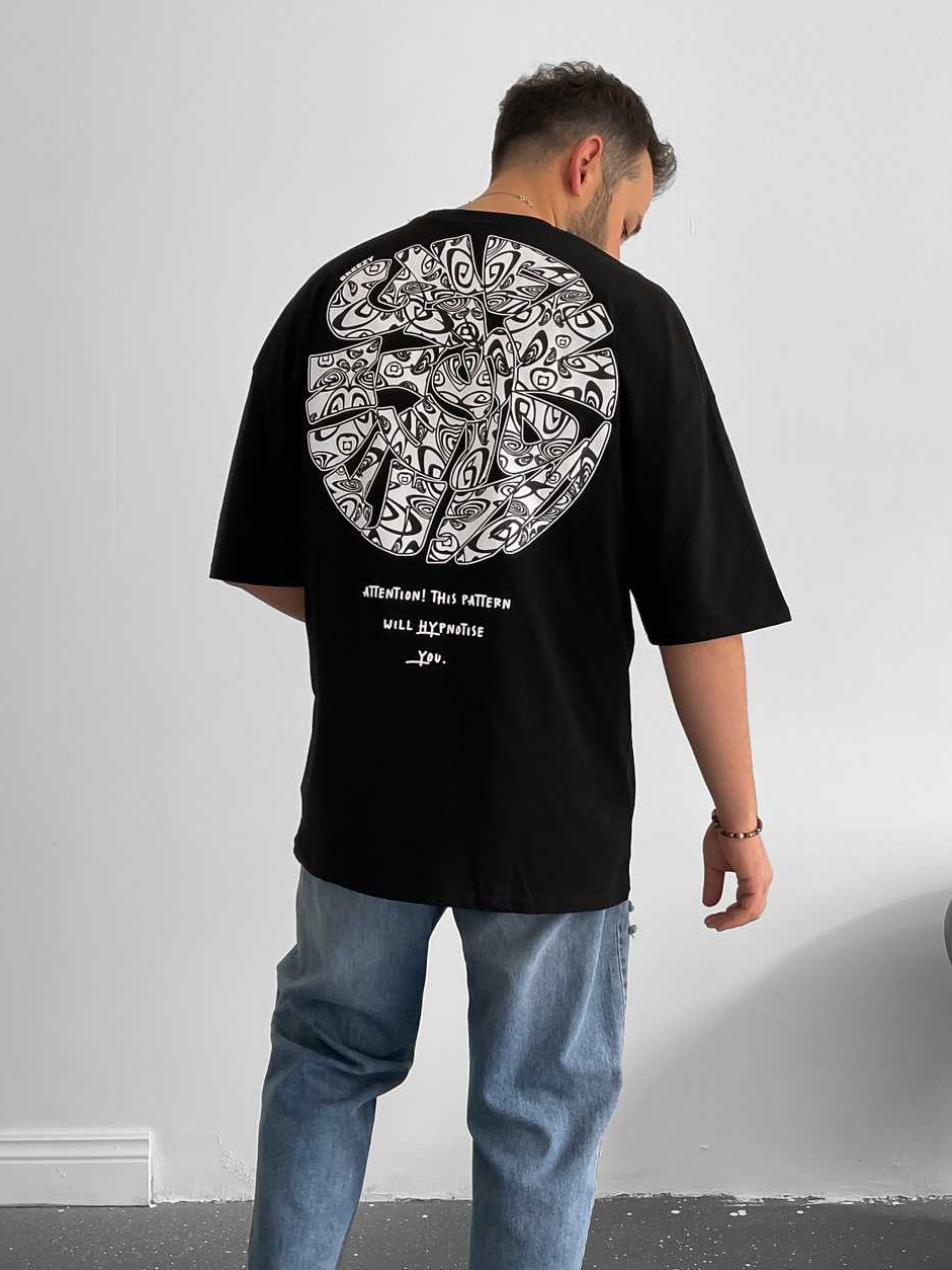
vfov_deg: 49.8
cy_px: 769
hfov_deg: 38.7
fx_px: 1356
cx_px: 505
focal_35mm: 37
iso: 64
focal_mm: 3
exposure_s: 1/70
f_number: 1.8
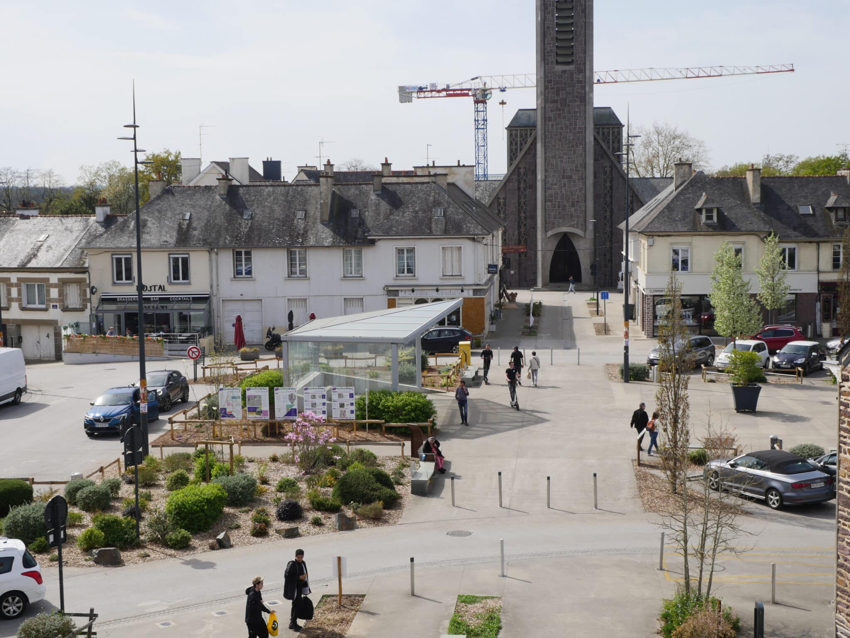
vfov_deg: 29.1
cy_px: 319
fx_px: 1228
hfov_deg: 38.2
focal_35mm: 50
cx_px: 425
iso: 200
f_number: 9
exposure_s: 1/320
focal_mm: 25
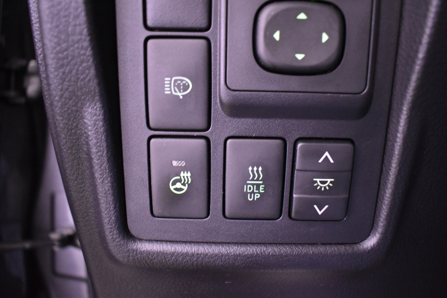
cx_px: 224
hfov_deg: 67.4
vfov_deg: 47.9
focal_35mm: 27
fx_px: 335
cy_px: 149
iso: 3200
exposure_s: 1/8
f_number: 3.5
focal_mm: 18
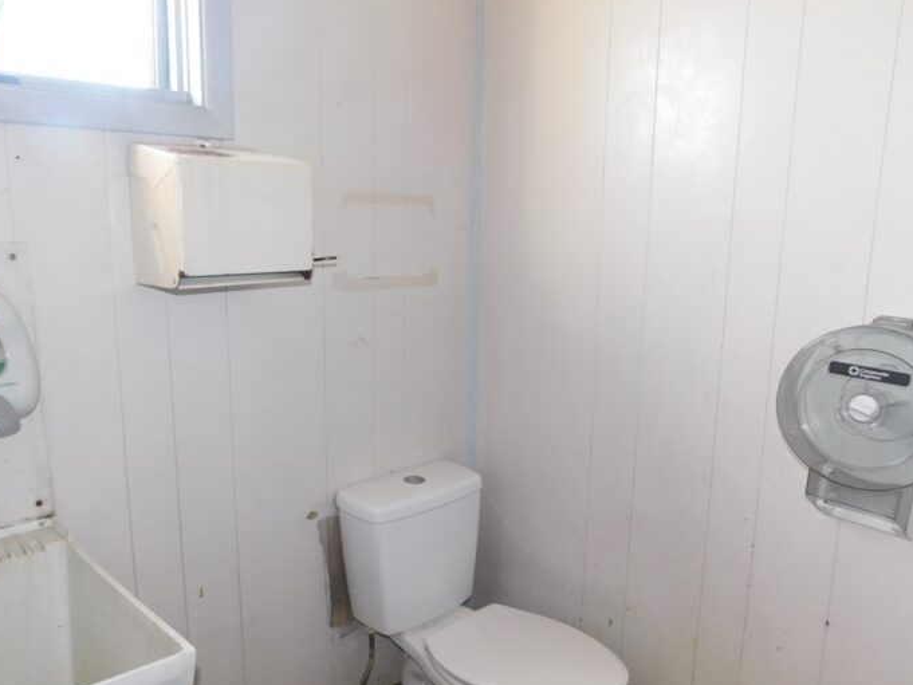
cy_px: 354
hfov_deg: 65.0
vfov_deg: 51.4
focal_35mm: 27
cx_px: 390
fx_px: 712
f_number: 3
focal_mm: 4
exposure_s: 1/30
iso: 200
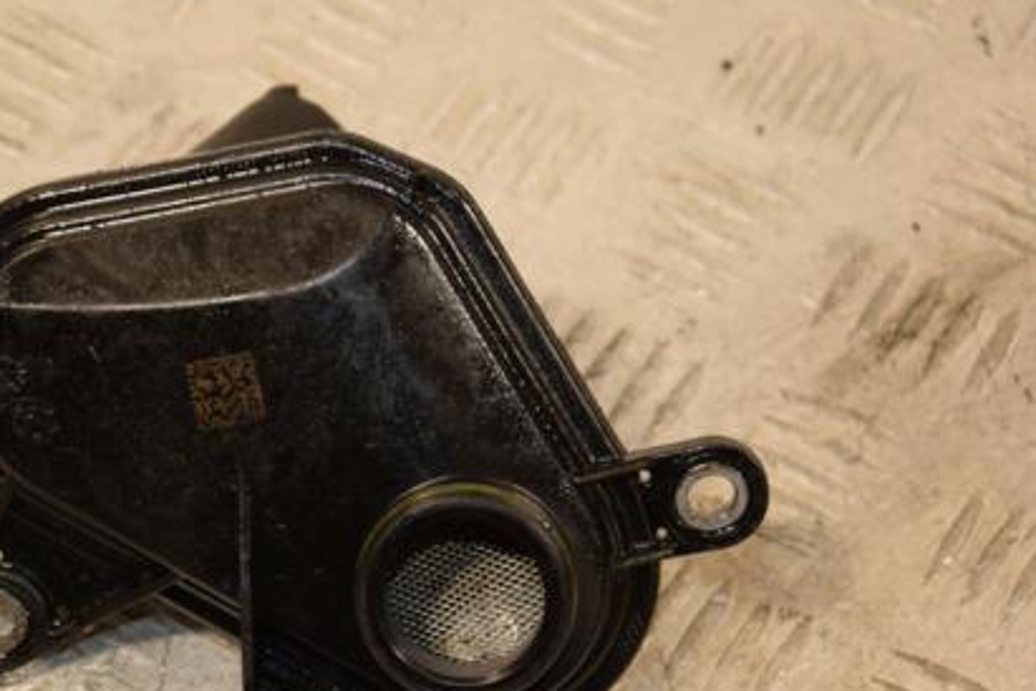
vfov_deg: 10.8
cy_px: 484
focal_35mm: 127
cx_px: 285
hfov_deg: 16.1
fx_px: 3654
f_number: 5
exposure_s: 1/160
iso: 800
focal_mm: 58
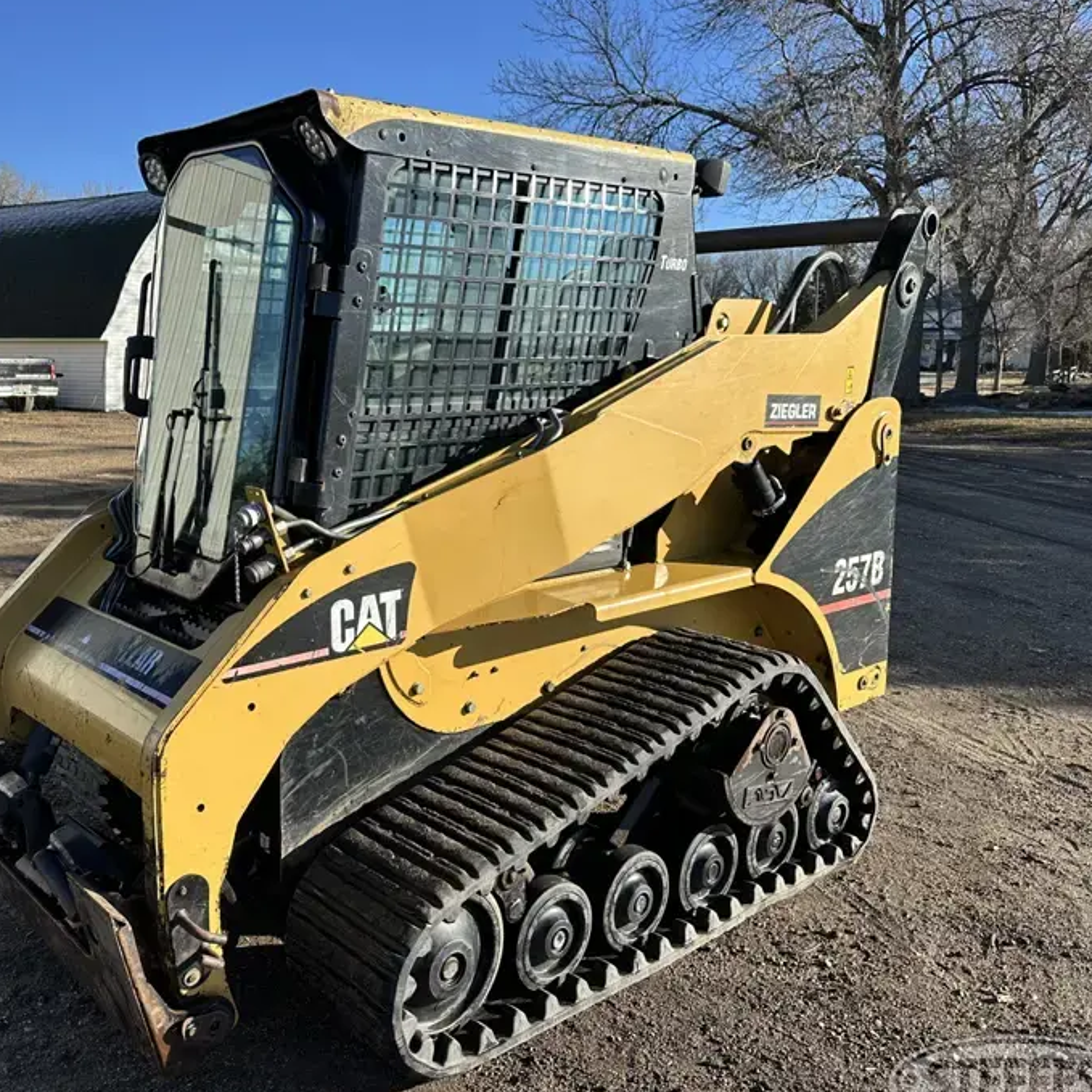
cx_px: 402
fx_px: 1071
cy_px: 566
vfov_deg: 54.0
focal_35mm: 30
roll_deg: +0.2
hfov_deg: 53.4
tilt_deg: -11.9
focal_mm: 6.86
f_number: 1.78
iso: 80
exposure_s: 1/2809
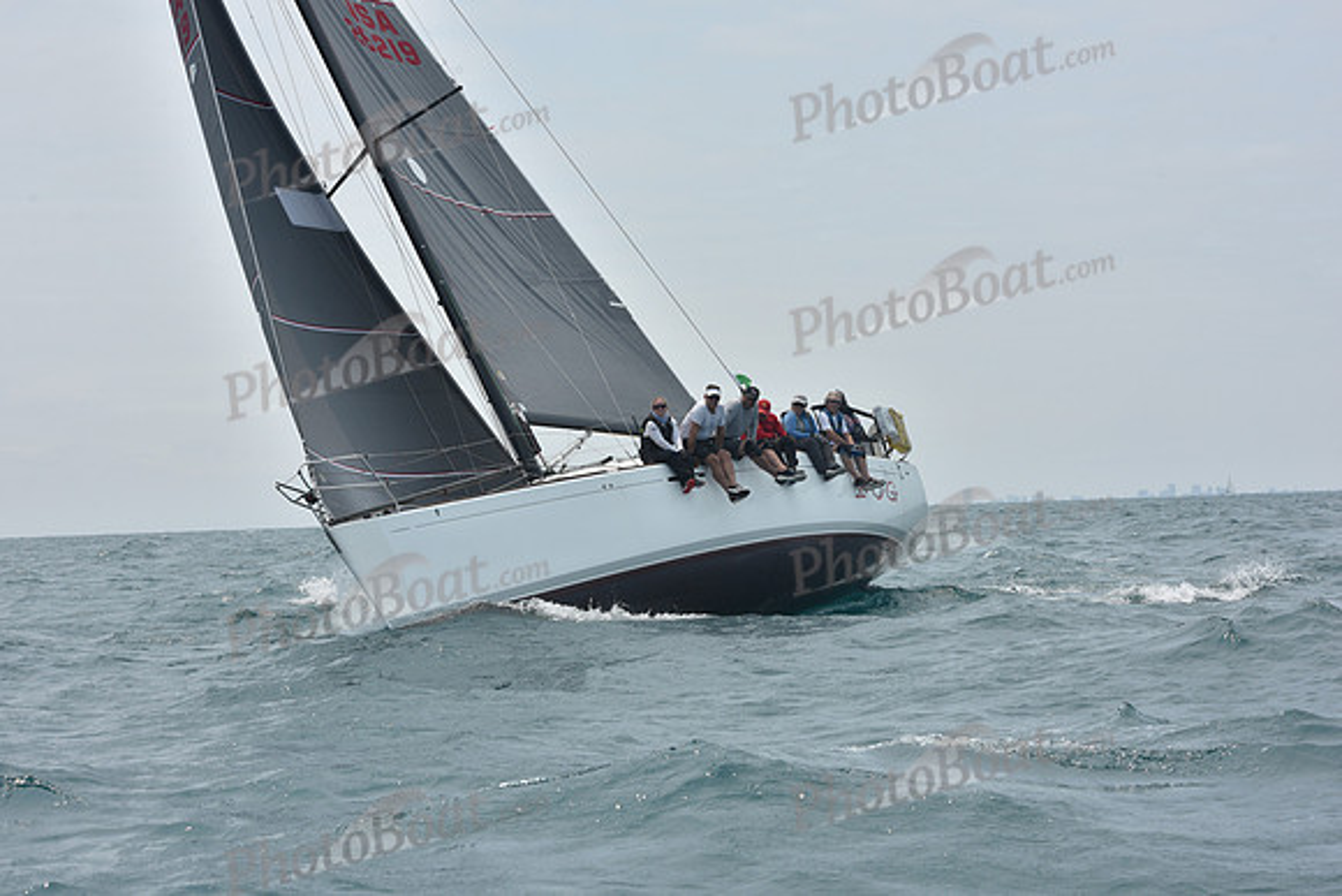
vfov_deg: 15.9
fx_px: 3206
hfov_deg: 23.6
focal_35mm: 86
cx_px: 671
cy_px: 448
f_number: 11
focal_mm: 86
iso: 250
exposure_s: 1/800
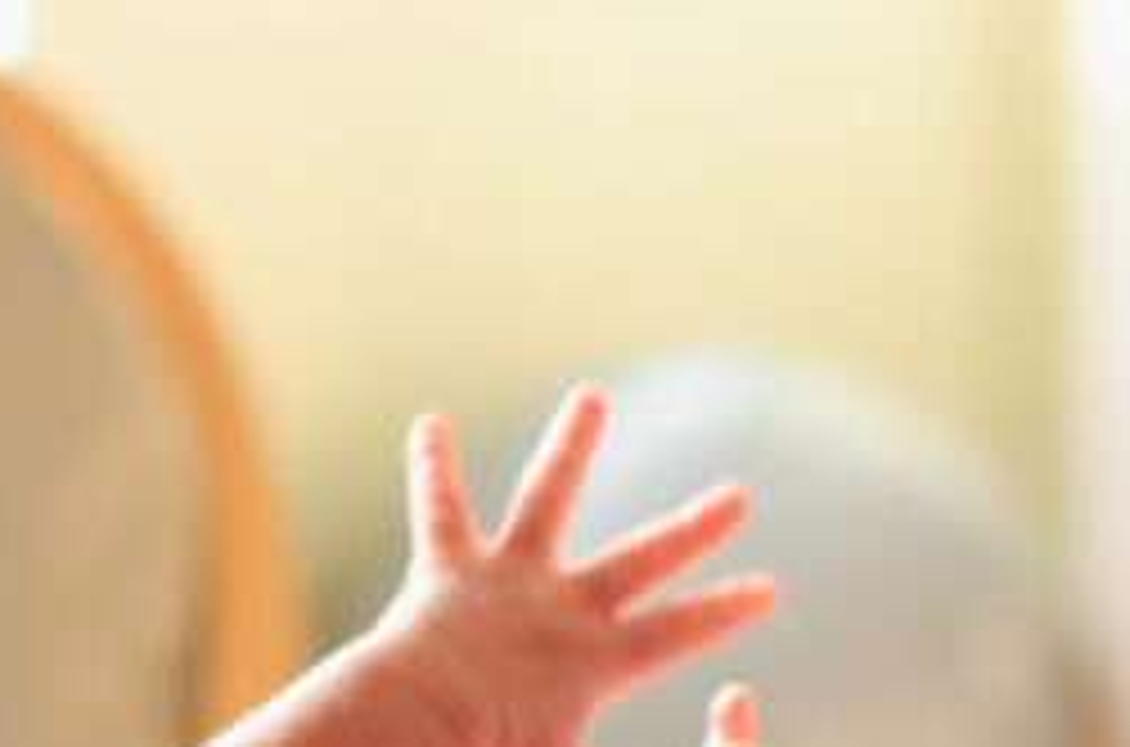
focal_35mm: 214
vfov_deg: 6.2
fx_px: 6701
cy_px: 1364
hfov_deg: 9.5
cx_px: -234
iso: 640
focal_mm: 35
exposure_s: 1/100
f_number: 2.8
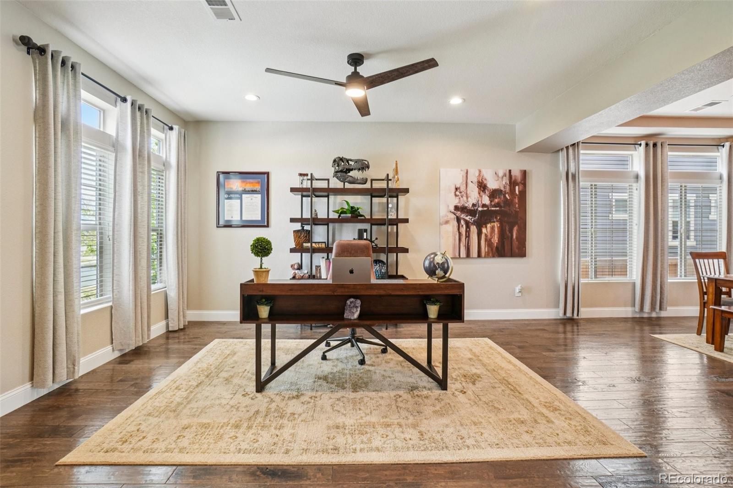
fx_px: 336
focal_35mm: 16
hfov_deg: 95.0
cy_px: 244
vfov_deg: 72.0
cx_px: 366
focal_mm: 11
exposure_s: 1/15
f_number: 8
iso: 400
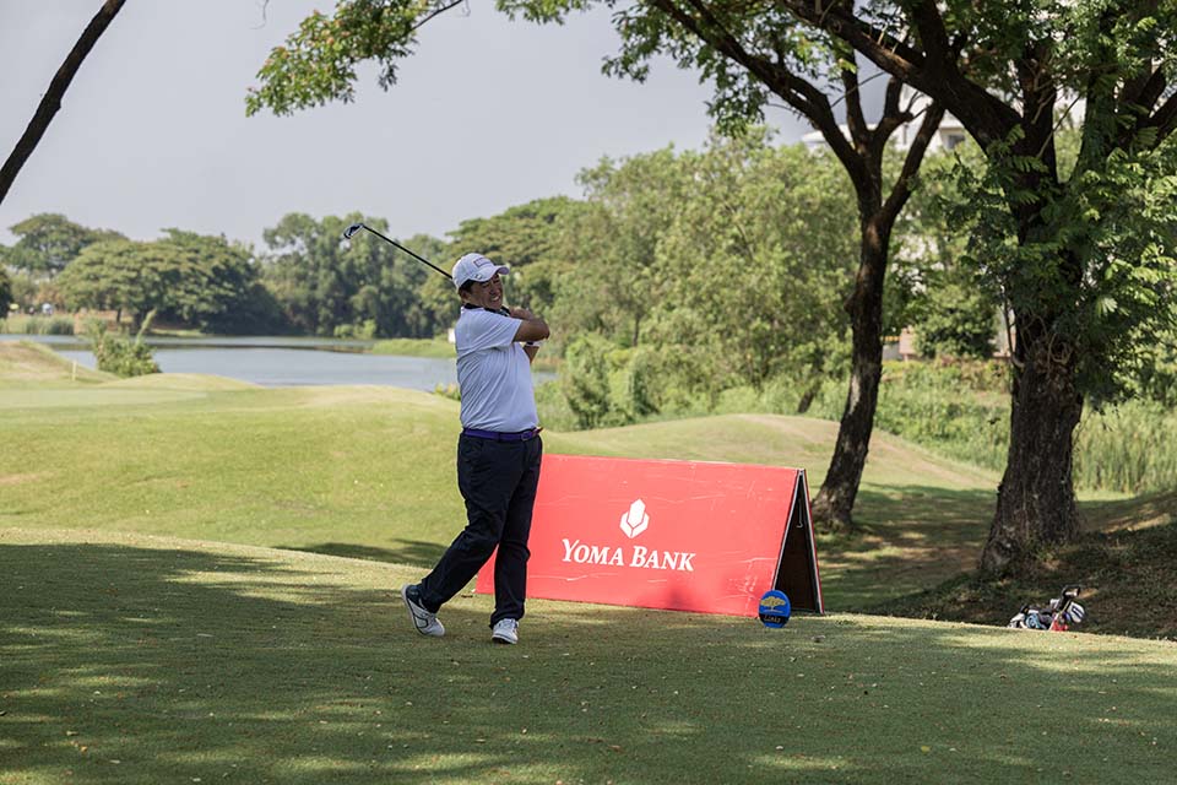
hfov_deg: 21.7
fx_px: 3073
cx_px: 588
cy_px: 392
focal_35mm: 94
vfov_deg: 14.6
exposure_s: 1/4000
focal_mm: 94
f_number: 4.5
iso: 1000
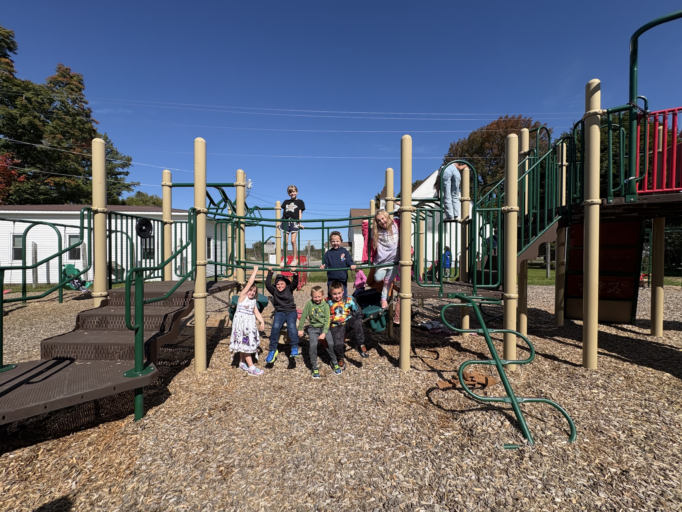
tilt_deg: +0.0
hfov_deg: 102.1
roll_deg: +0.3
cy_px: 256
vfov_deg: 85.7
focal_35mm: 14
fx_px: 276
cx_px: 341
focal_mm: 2.22
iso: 50
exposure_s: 1/2674
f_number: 2.2
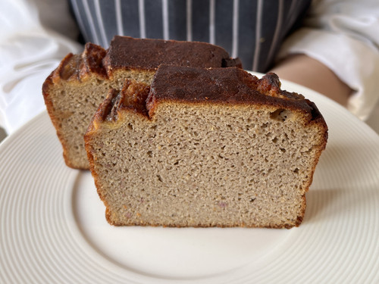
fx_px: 285
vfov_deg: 53.1
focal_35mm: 26
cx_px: 190
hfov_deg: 67.3
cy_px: 142
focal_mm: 5.1
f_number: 1.6
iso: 40
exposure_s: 1/175
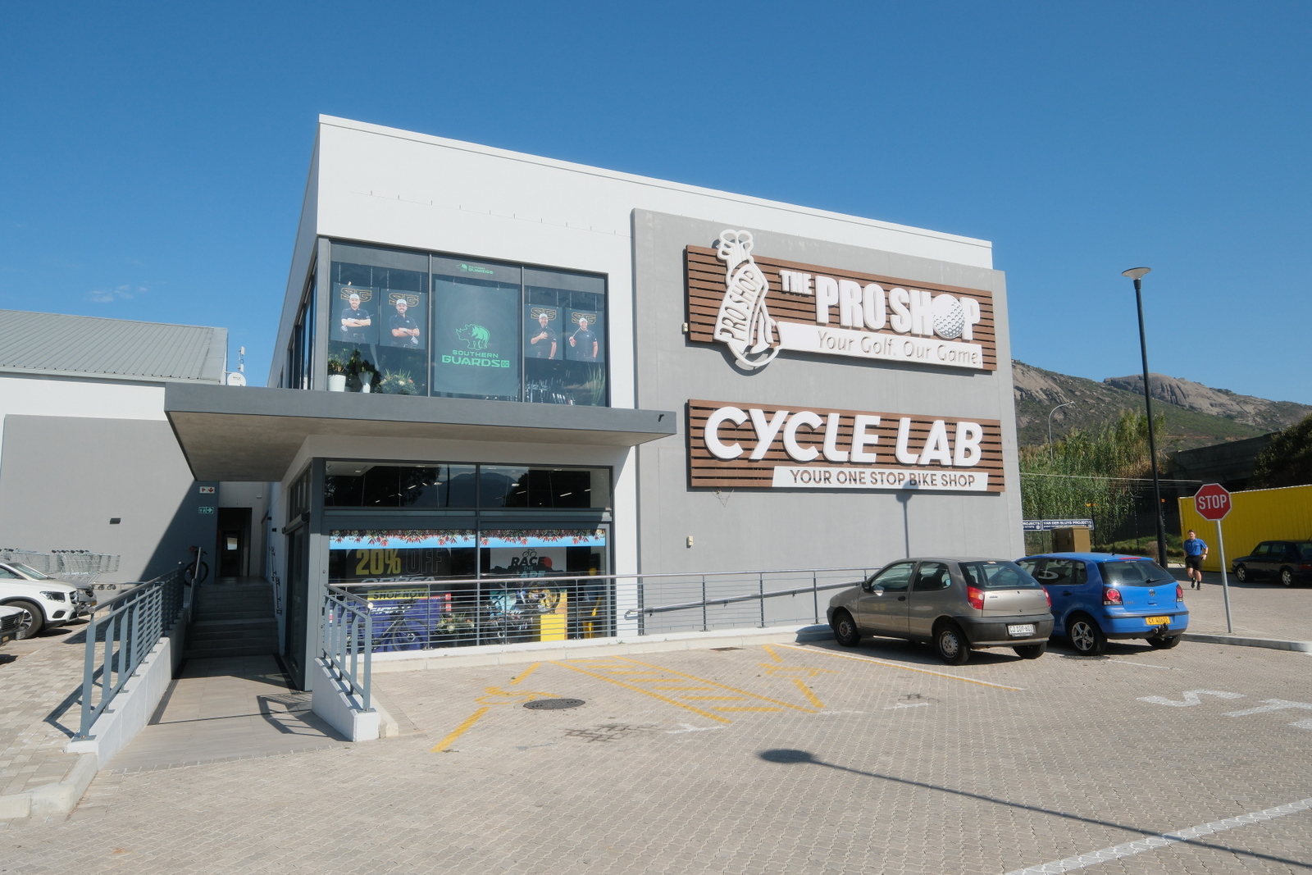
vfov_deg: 55.1
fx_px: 838
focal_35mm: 23
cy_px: 438
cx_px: 656
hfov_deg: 76.1
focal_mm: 15.1
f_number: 6.4
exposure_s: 1/2200
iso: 500
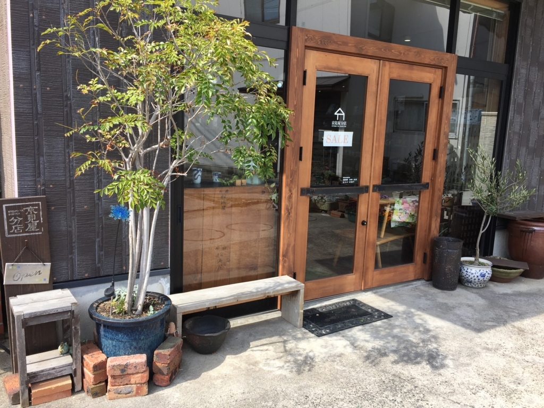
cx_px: 272
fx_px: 456
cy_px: 204
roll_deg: -1.3
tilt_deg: -10.0
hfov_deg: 61.7
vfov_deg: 48.2
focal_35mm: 29
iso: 32
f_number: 2.2
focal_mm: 4.15
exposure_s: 1/638
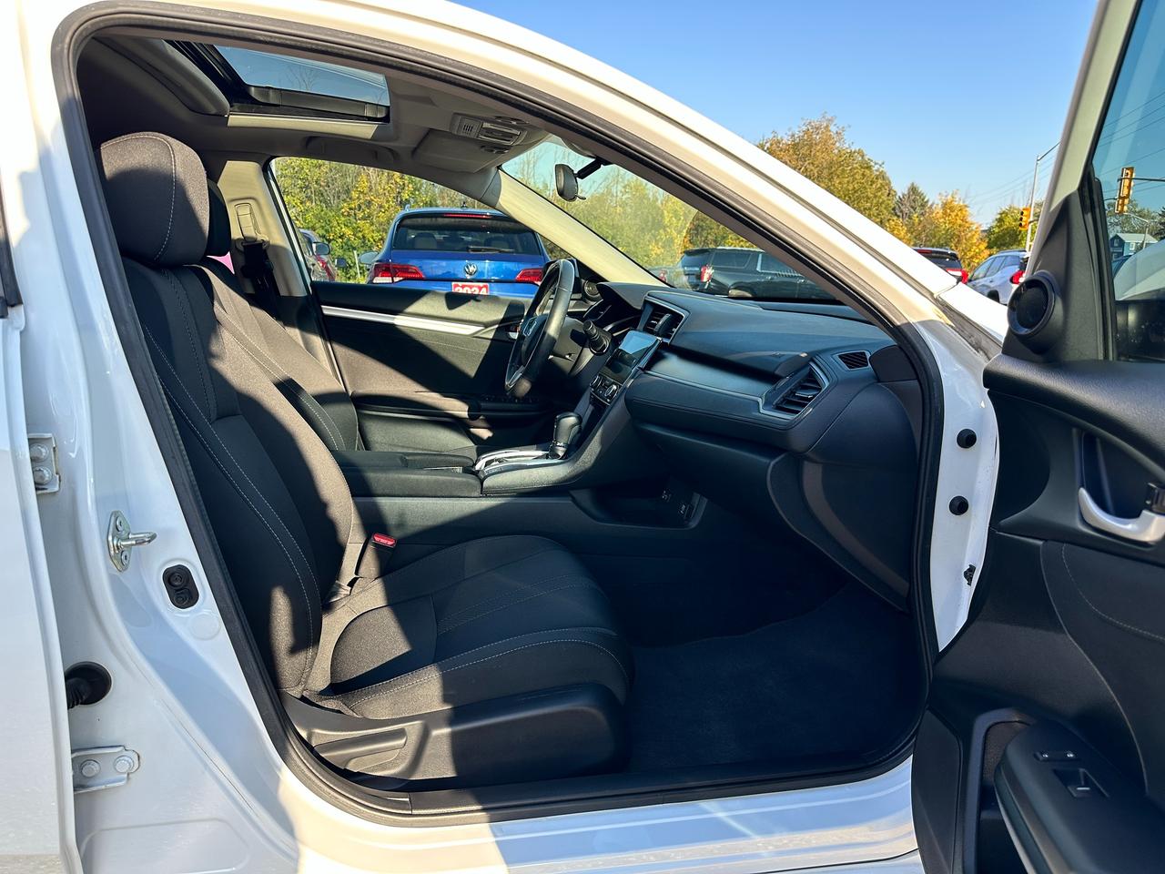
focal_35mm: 24
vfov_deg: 56.8
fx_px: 808
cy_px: 437
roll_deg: -0.2
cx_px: 582
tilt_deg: -11.9
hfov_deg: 71.6
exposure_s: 1/630
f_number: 1.78
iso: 80
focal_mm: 6.86
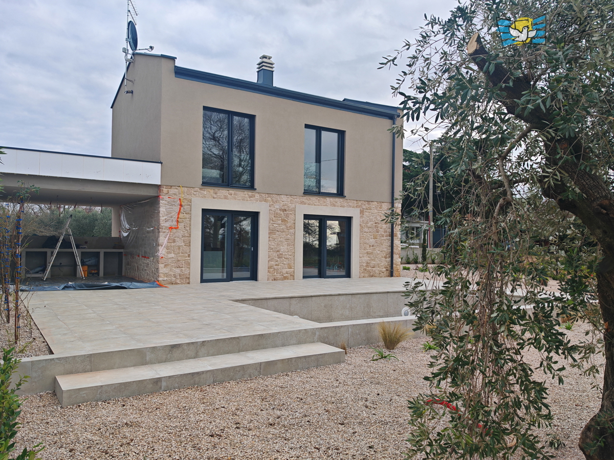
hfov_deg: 65.3
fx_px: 479
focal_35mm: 27
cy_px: 230
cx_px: 307
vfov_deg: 51.4
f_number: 2
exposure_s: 1/420
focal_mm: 6.83
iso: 50
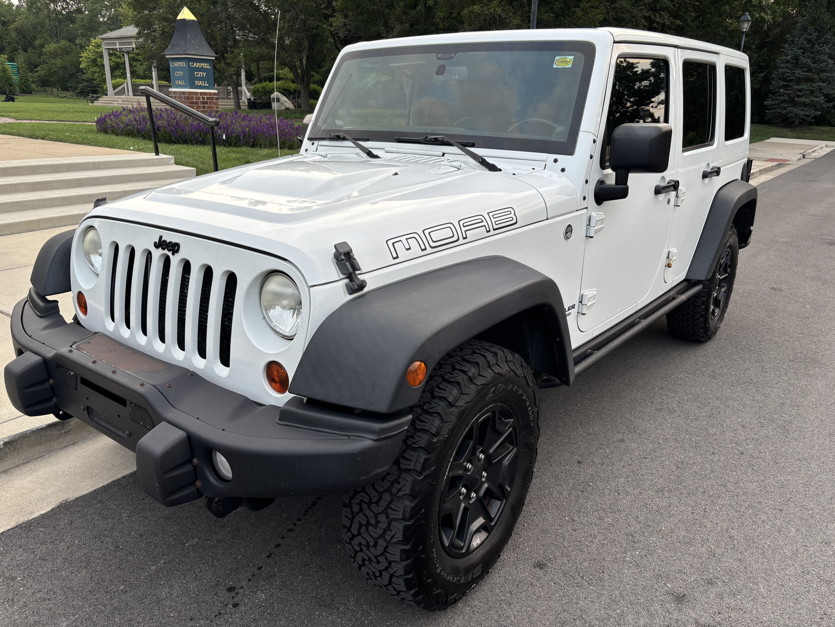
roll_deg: -0.8
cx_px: 418
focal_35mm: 26
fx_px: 627
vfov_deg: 53.1
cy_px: 314
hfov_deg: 67.3
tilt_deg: -18.1
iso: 40
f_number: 1.6
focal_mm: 5.96
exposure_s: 1/181
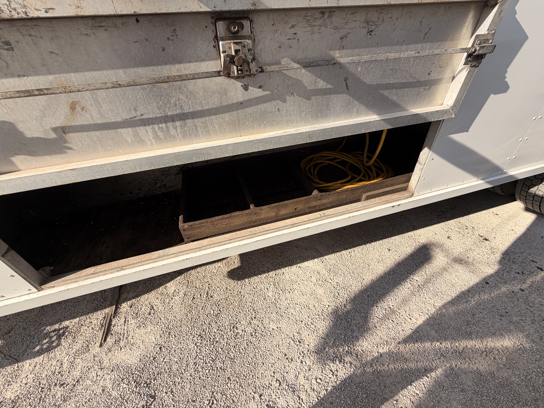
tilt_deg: -36.5
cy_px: 204
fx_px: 220
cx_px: 272
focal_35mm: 14
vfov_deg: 85.7
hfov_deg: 102.1
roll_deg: +5.3
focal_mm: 2.22
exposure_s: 1/770
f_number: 2.2
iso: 32
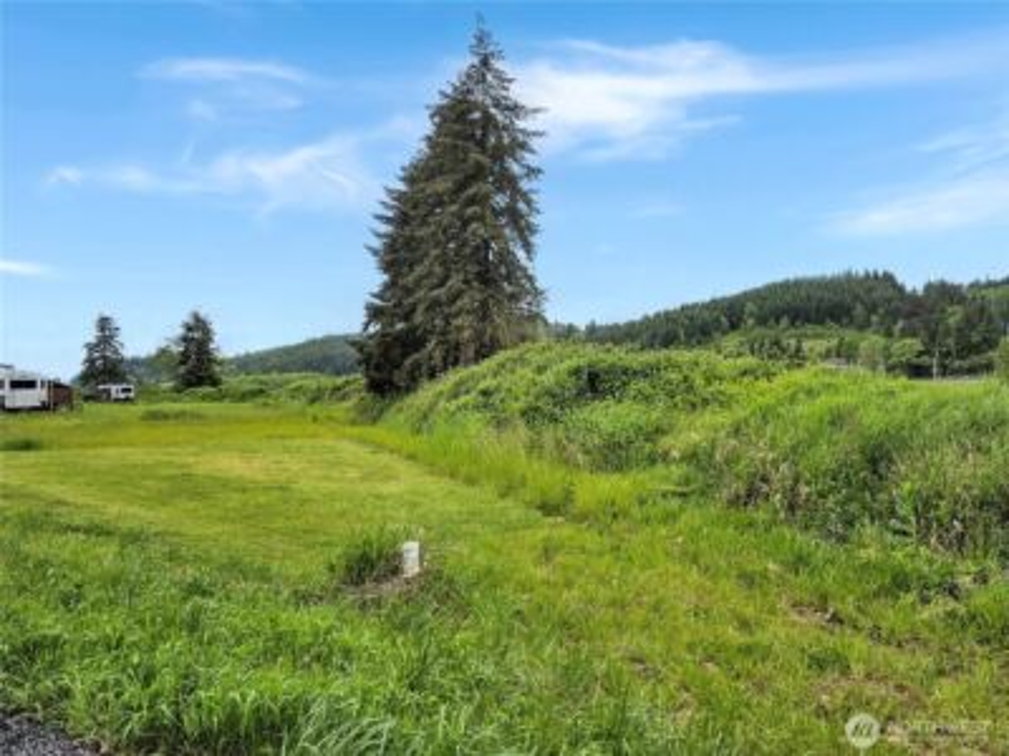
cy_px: 378
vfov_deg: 58.9
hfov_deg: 73.9
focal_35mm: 23
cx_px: 504
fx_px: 670
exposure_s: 1/989
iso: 12
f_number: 1.7
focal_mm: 6.3
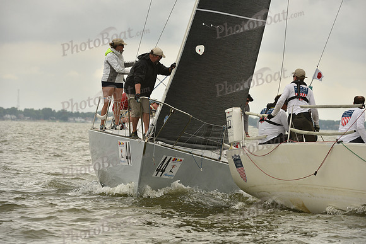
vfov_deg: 6.2
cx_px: 183
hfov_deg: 9.4
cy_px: 122
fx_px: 2237
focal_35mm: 220
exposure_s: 1/800
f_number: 8
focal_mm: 220
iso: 400
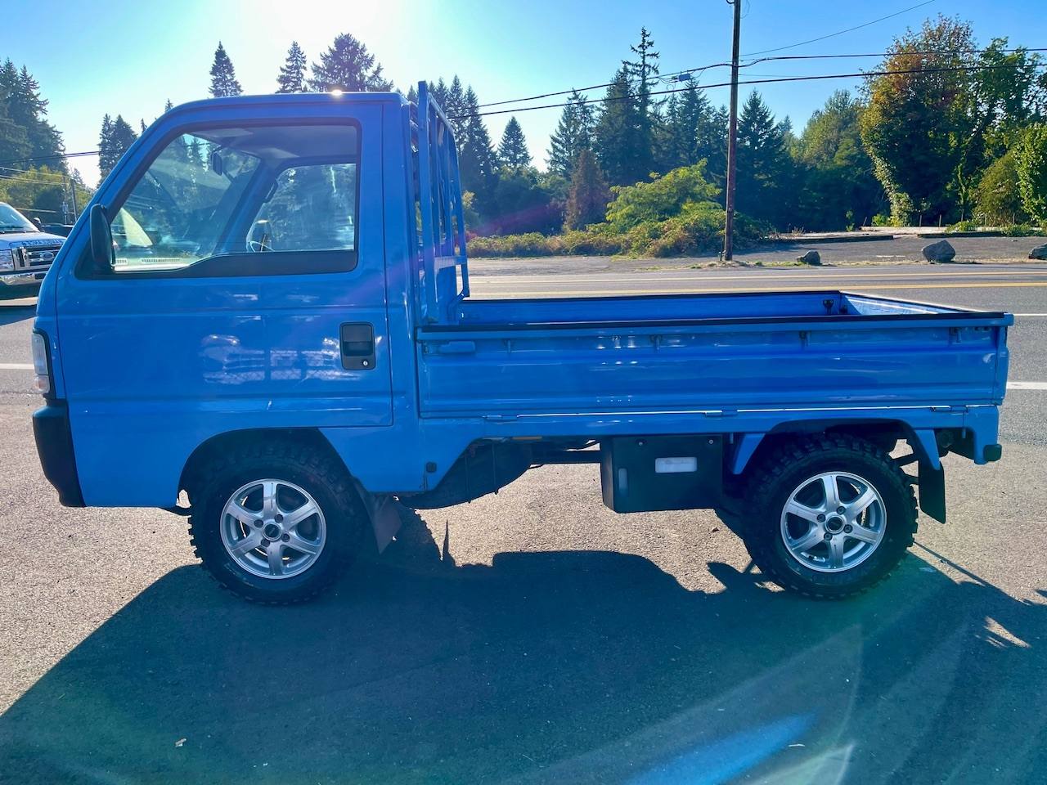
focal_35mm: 25
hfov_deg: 69.4
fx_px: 756
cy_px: 392
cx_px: 524
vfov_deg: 54.9
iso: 32
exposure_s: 1/867
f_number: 1.6
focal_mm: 5.1
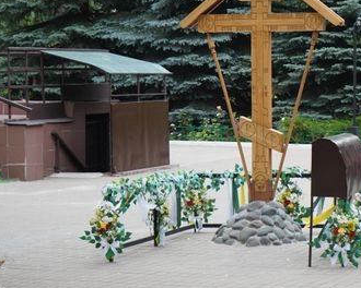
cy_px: 92
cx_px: 318
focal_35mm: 139
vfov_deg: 11.1
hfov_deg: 13.7
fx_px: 1485
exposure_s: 1/160
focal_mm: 70
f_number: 5.6
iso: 800
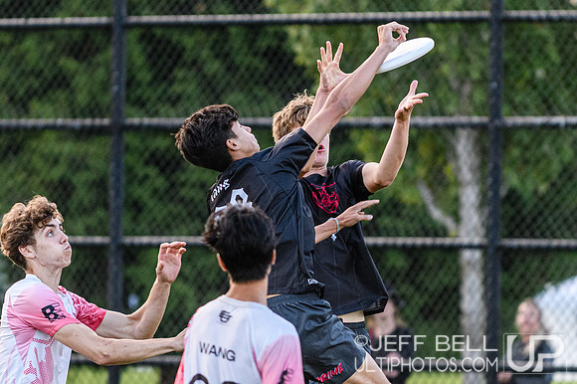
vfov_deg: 2.9
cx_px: 320
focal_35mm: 468
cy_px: 186
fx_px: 7500
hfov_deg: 4.4
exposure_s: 1/1250
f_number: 3.2
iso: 1250
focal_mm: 200
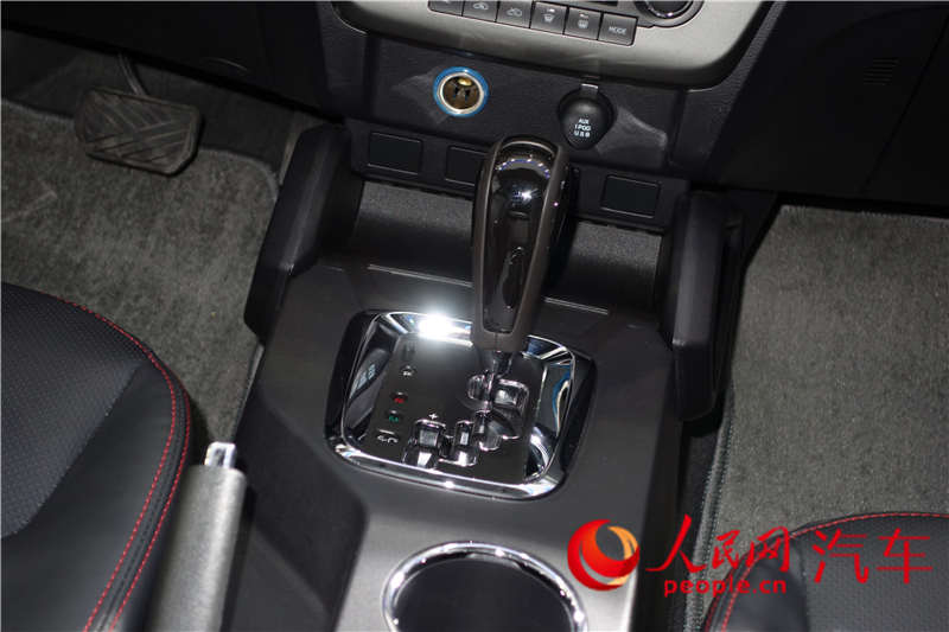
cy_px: 316
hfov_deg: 31.4
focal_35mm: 64
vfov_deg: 21.2
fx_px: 1687
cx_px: 474
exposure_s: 1/30
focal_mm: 23.82
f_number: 4
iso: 200
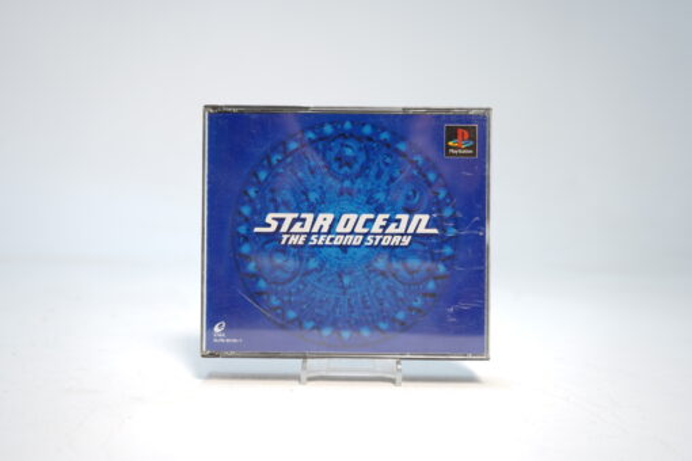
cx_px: 346
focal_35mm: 33
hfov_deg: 57.2
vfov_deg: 40.0
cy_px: 230
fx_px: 634
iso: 64
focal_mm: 33
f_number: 5.6
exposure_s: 1/3
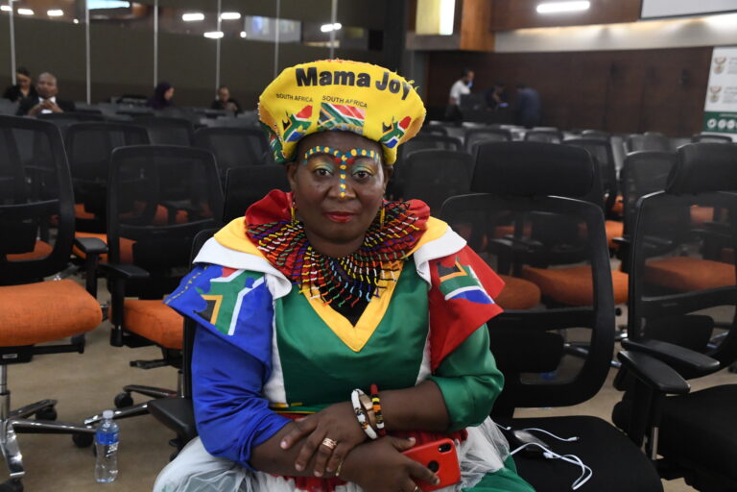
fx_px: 1024
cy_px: 246
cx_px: 368
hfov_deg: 39.6
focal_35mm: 50
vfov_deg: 27.0
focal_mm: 50
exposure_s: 1/250
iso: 10000
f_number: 6.3
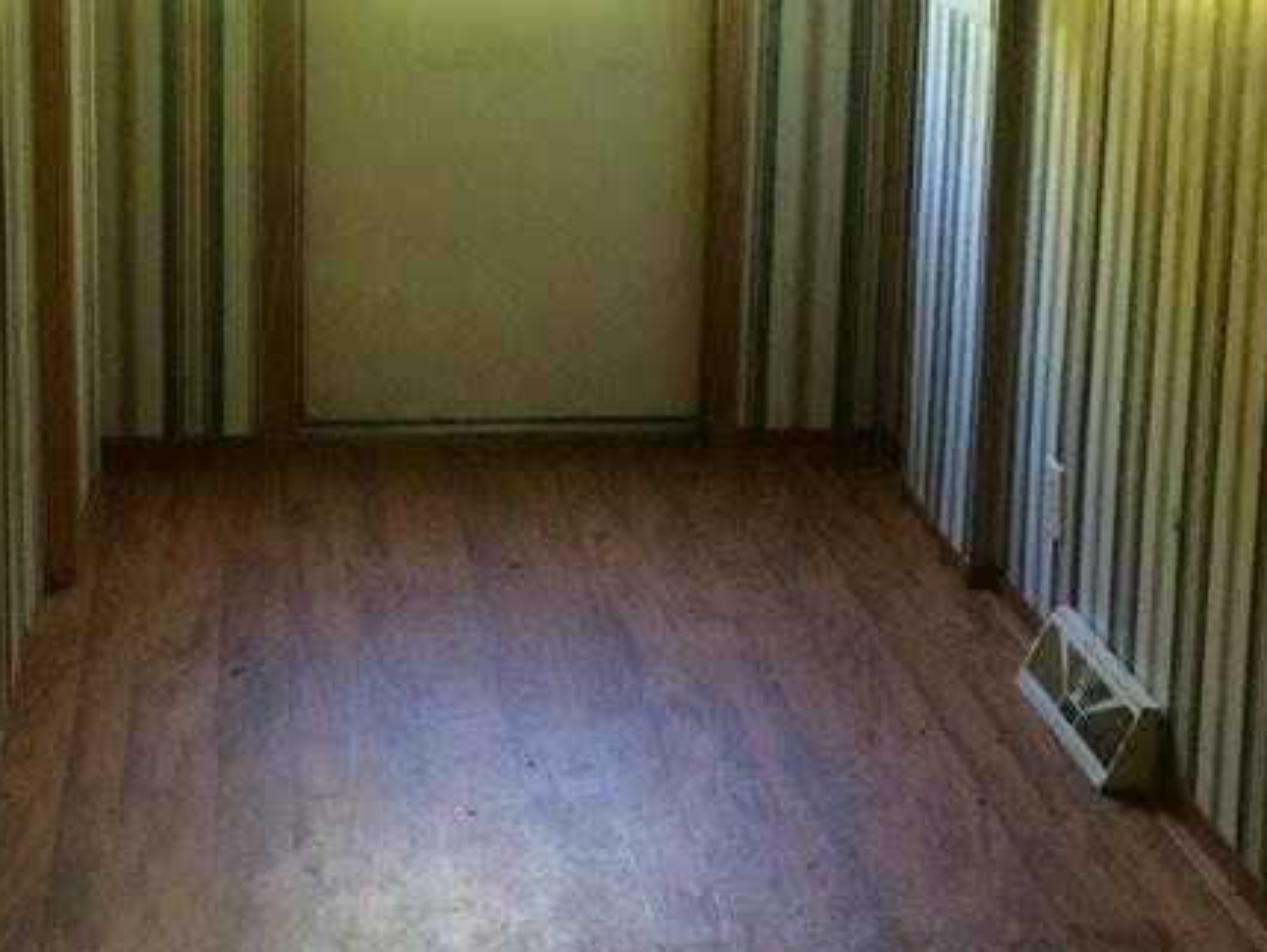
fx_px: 2527
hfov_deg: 28.1
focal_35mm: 69
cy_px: 165
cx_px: 501
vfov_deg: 21.0
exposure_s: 1/30
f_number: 2.2
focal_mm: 4.15
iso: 160
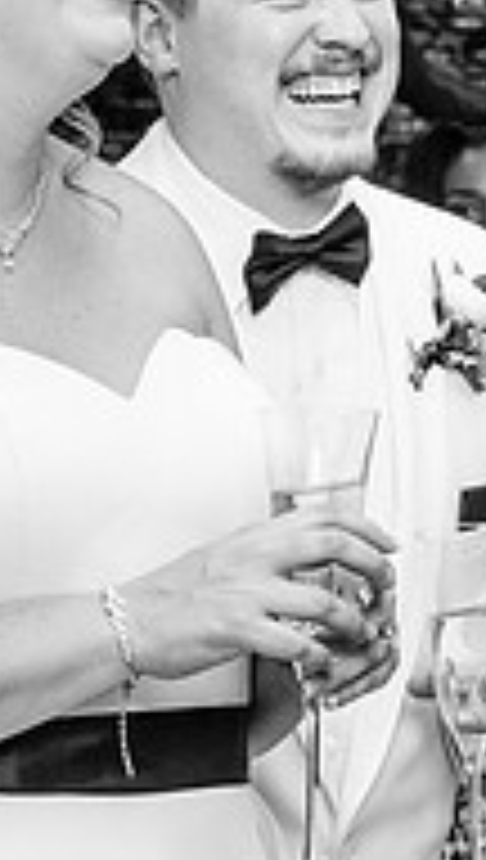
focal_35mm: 181
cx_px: 109
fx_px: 4130
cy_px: 385
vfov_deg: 11.9
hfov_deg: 6.7
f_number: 5.6
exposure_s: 1/250
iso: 1250
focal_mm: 48
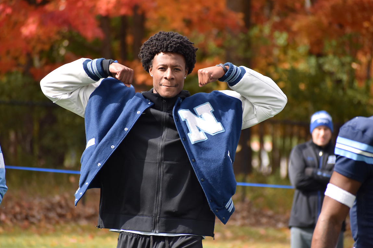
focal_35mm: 344
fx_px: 3563
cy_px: 129
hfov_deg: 6.0
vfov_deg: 4.0
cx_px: 179
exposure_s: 1/1000
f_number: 5.6
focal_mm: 220
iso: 360
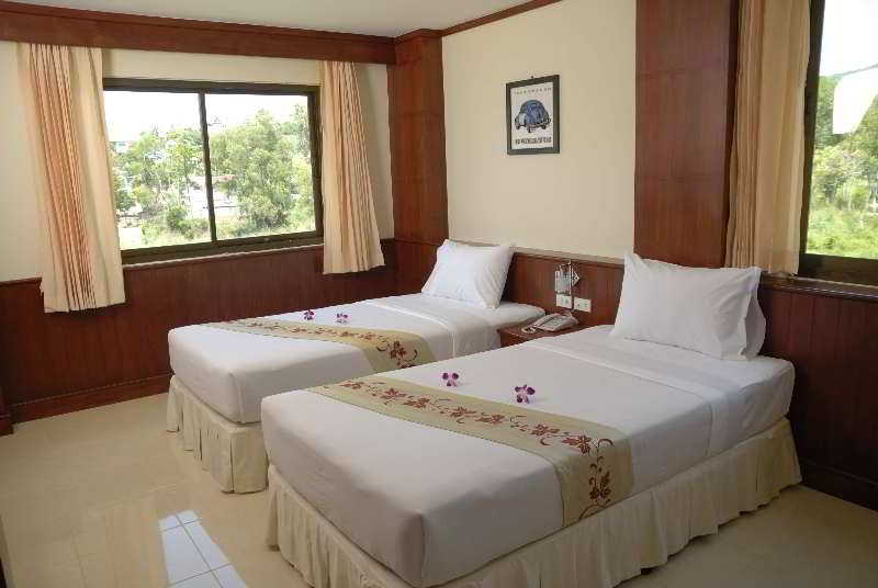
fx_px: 623
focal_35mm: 26
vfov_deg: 50.6
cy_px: 294
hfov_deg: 70.4
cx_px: 439
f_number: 3.2
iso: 100
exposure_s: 1/125
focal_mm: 17
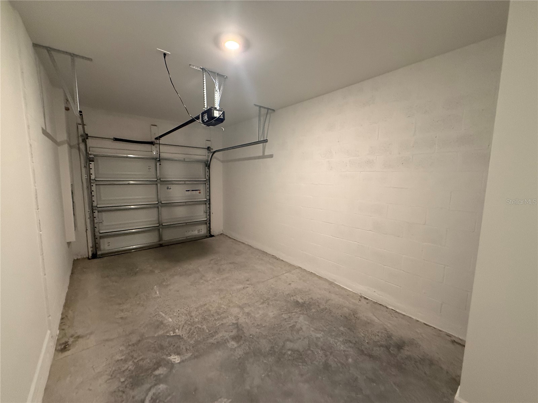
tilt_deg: -5.5
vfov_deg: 85.7
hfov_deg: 102.1
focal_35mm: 14
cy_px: 202
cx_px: 269
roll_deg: -0.4
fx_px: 218
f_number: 2.2
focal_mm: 2.22
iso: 500
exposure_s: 1/60
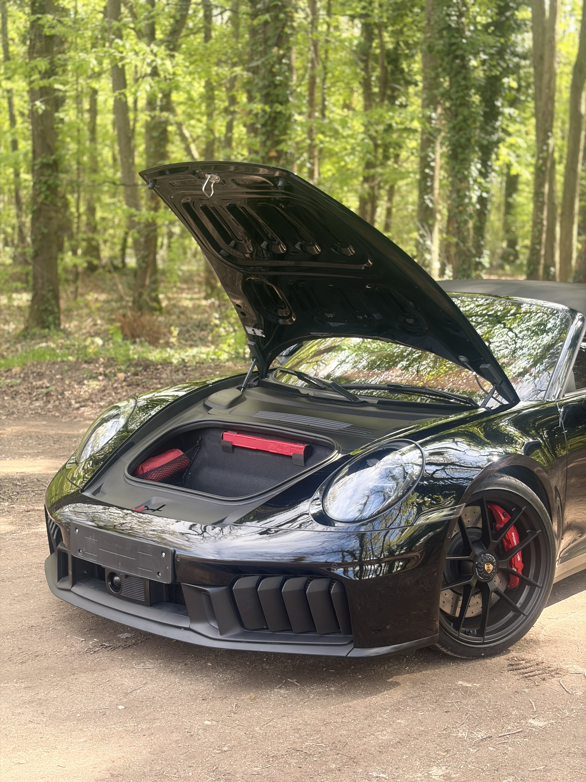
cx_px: 293
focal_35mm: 52
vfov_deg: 36.8
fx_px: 1174
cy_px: 391
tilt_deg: -5.5
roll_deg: -2.3
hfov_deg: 28.0
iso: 25
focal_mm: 5.96
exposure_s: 1/122
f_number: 1.6
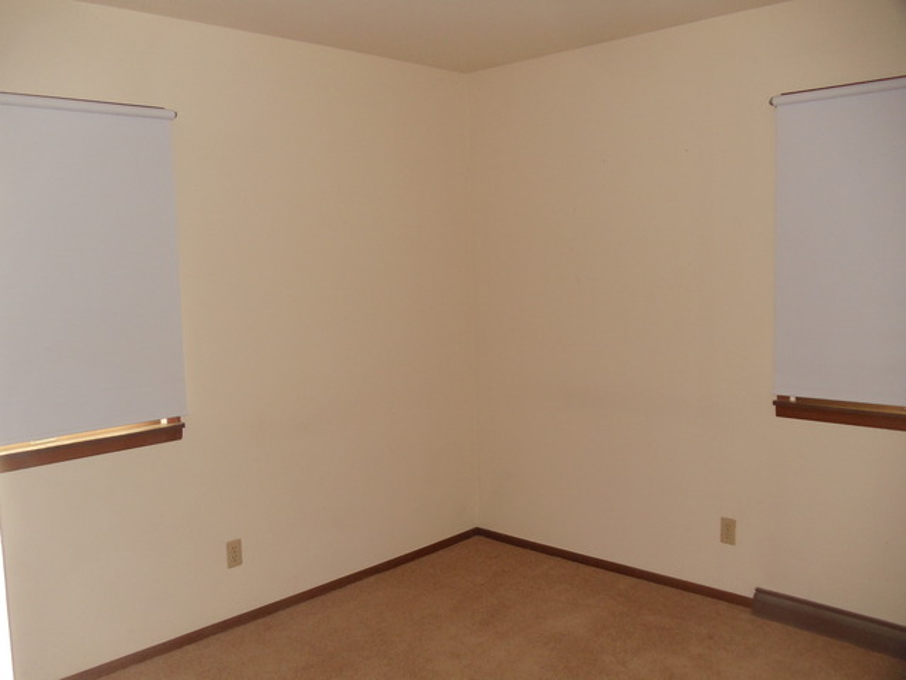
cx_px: 453
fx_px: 1152
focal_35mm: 44
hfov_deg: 42.9
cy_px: 340
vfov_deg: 32.9
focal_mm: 6
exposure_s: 1/8
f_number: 3.5
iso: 200
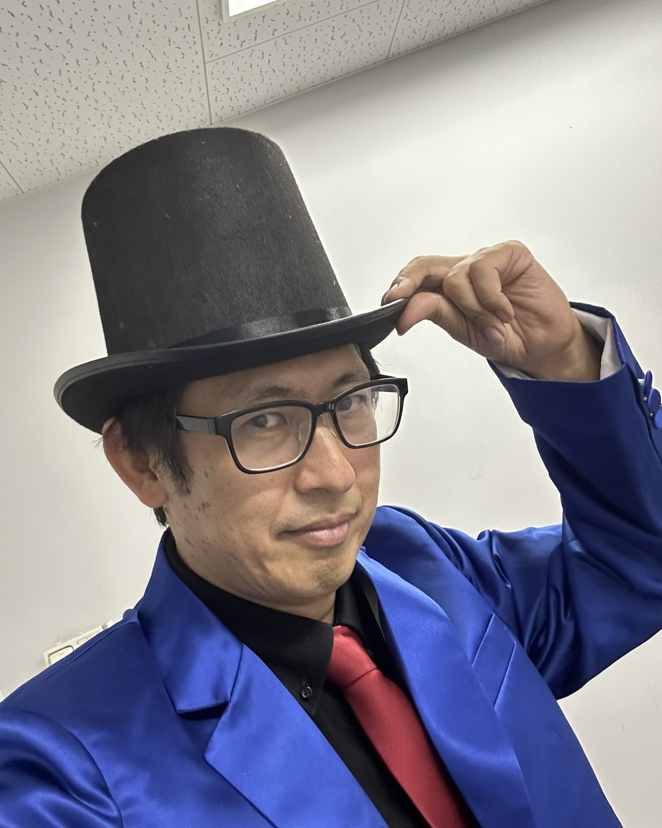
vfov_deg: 55.7
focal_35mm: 32
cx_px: 333
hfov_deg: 45.8
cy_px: 405
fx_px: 784
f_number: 1.9
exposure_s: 1/40
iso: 320
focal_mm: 2.69
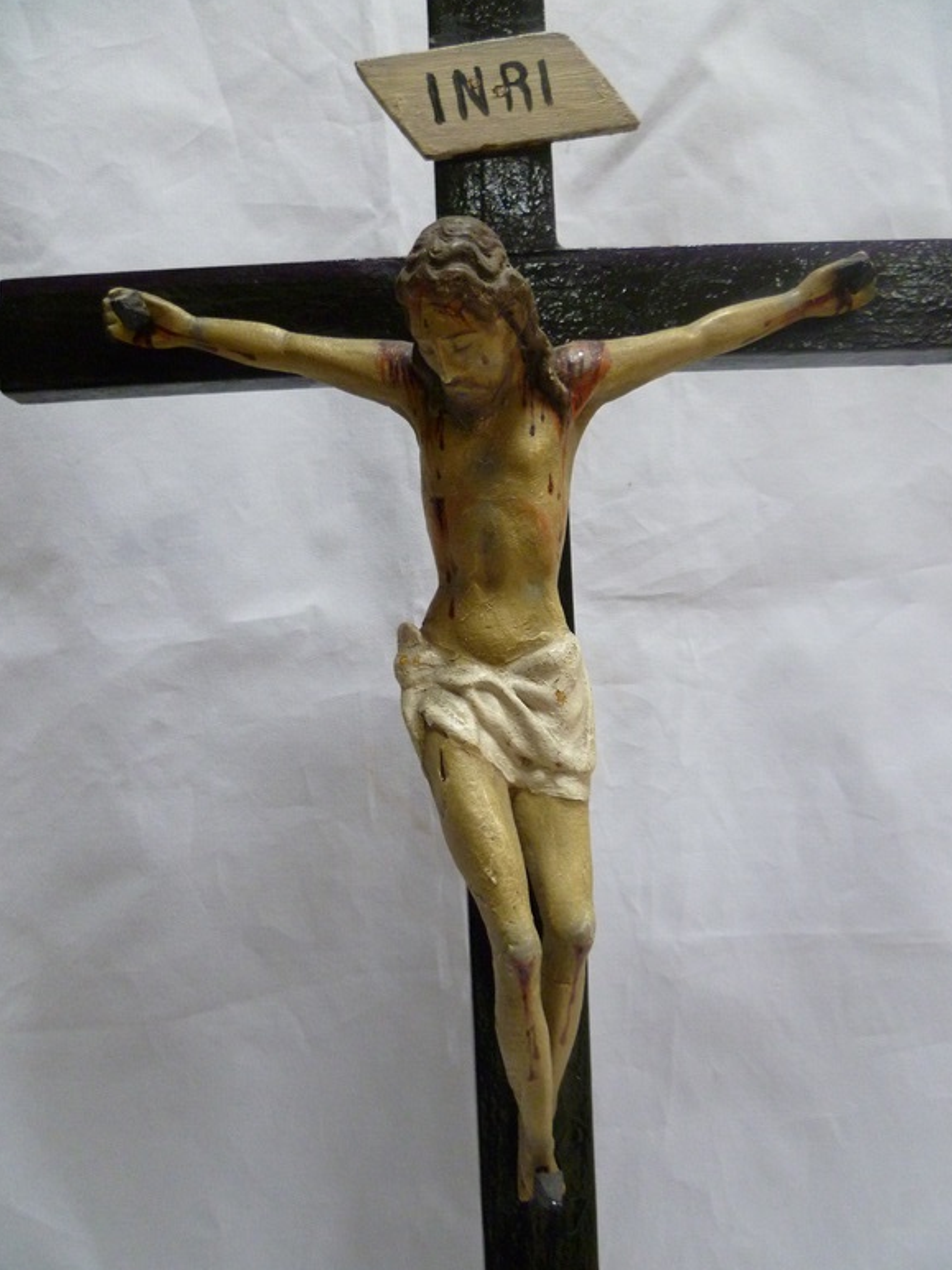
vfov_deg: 61.7
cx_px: 483
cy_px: 638
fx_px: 1063
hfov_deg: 48.2
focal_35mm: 29
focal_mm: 5
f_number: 2.8
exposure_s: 1/25
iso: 400
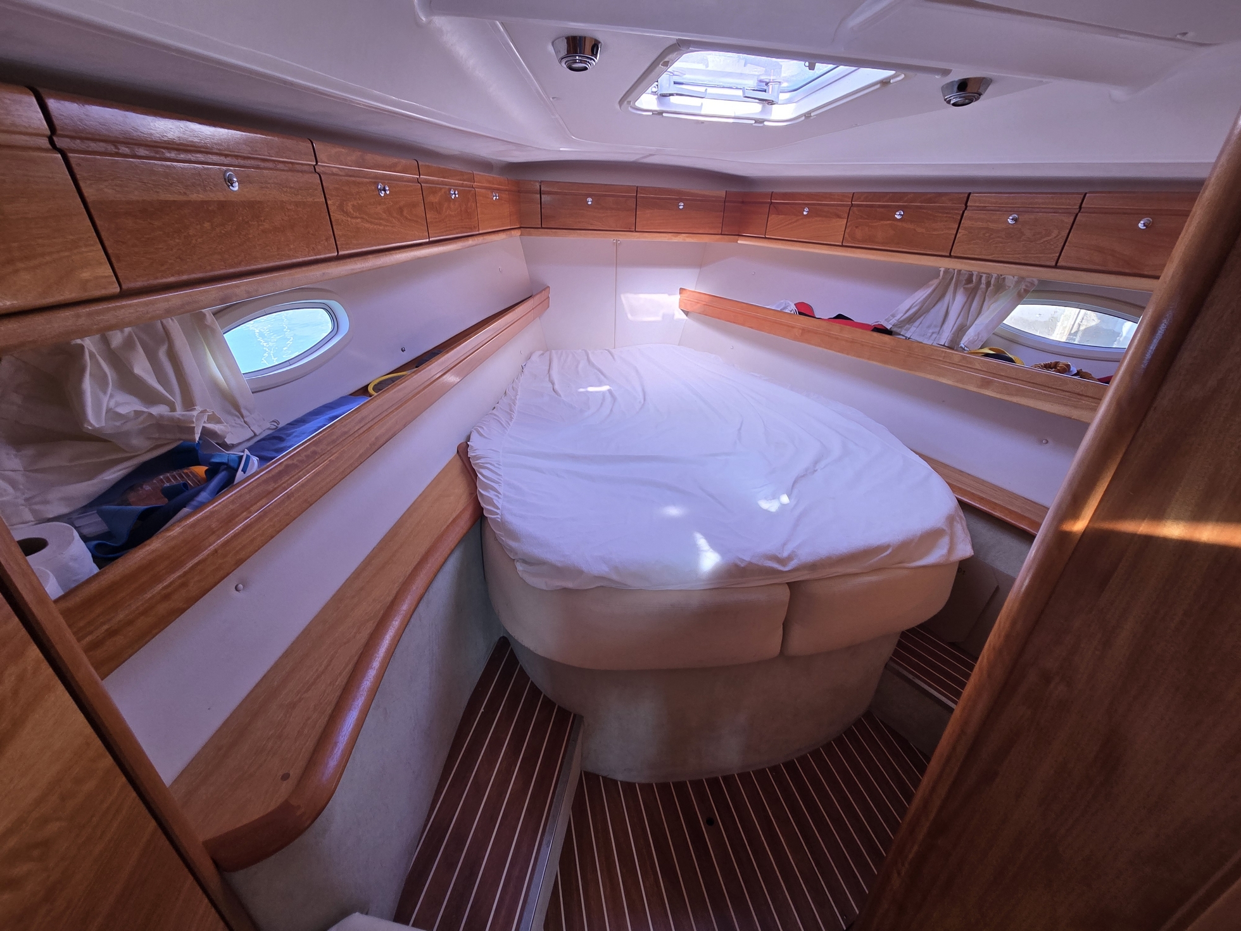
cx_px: 620
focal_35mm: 13
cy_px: 466
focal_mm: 2.2
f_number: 2.2
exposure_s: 1/50
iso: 64
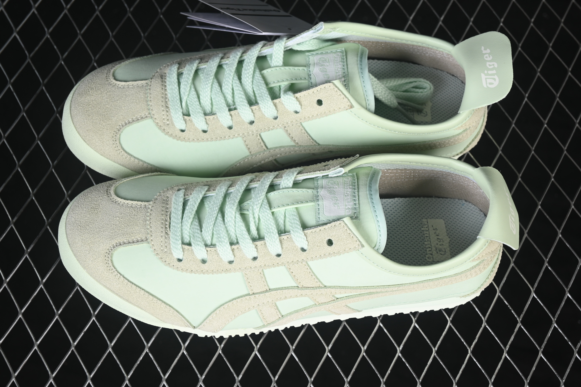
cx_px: 290
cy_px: 194
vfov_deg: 18.2
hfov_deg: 27.0
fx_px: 1210
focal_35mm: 75
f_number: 7.1
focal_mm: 50
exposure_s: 1/80
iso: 160
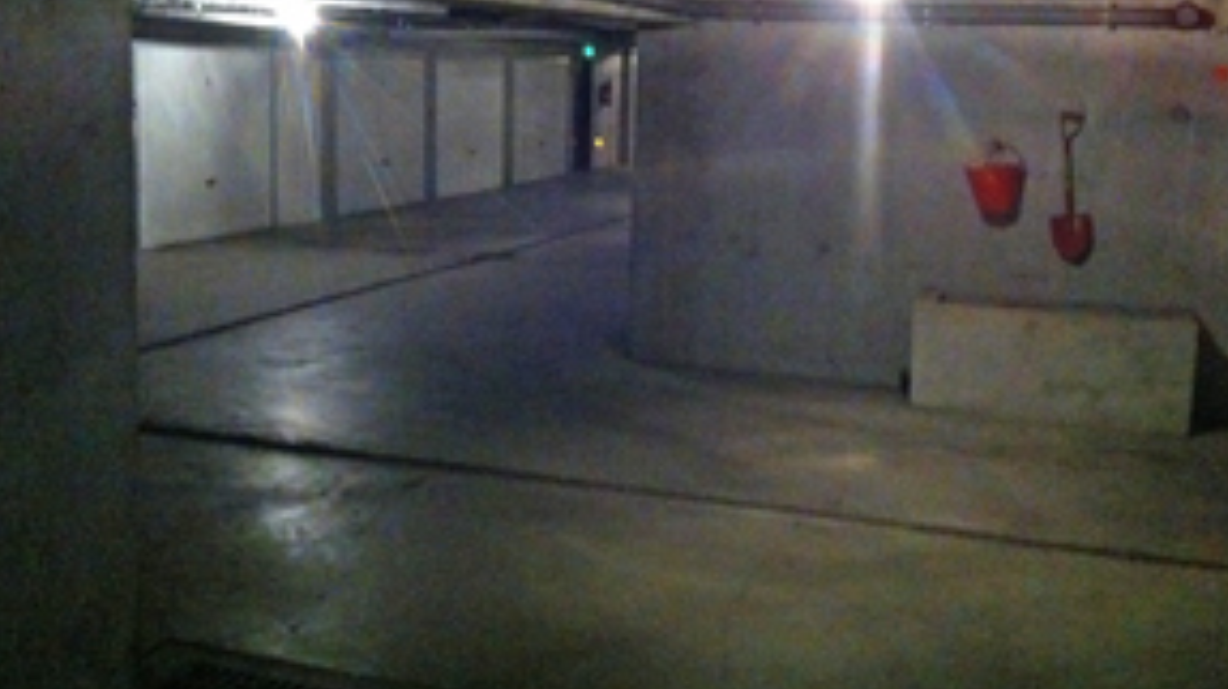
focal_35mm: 46
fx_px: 1497
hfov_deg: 44.6
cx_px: 599
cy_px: 244
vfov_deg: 25.8
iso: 1000
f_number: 2.8
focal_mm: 3.85
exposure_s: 1/15
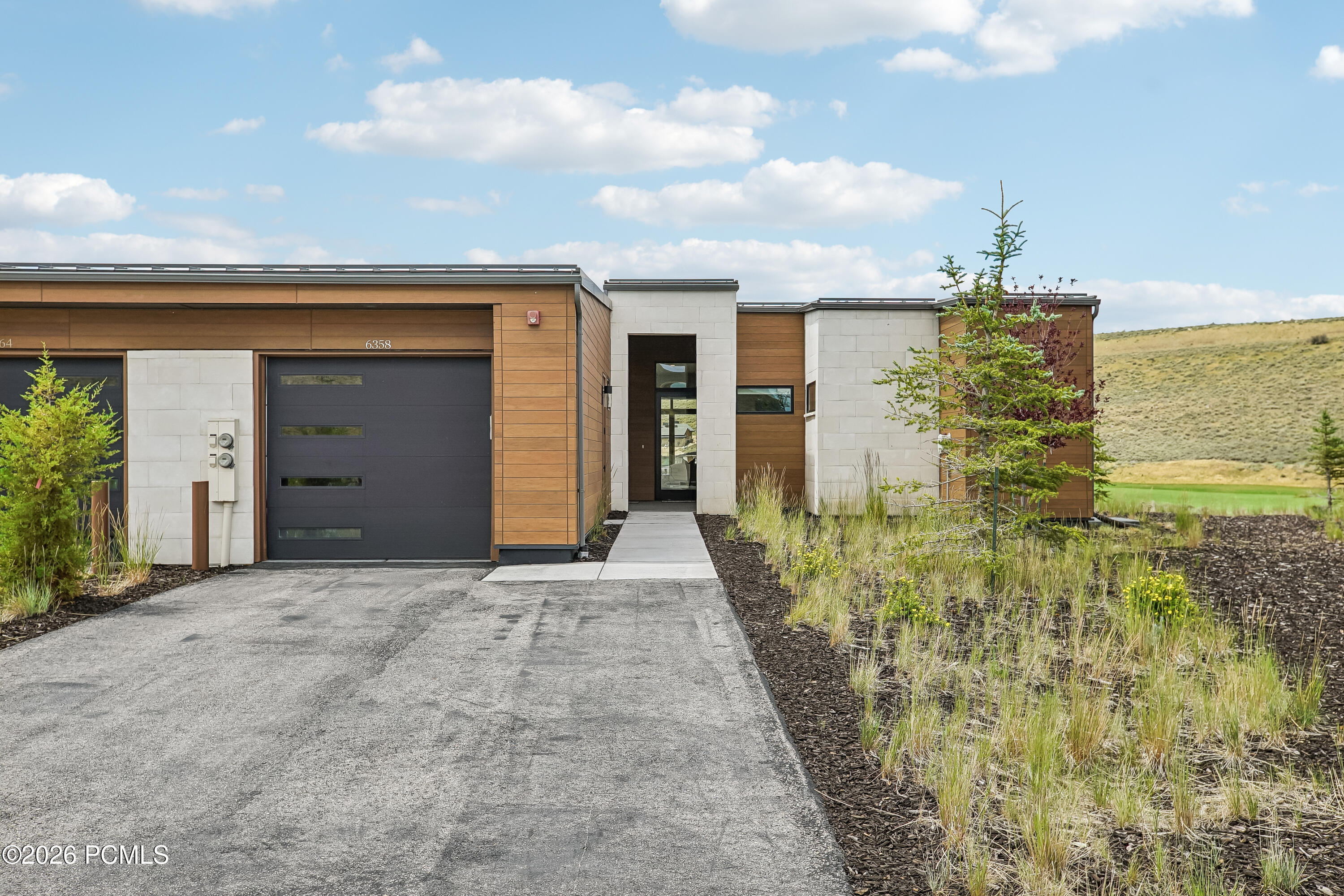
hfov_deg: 57.2
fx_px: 1232
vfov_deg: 40.0
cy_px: 448
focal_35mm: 33
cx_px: 672
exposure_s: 1/250
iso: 100
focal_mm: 33
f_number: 8
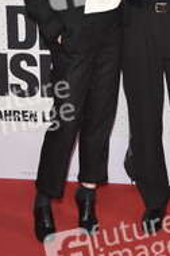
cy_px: 46
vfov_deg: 20.0
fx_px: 718
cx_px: 152
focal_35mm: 101
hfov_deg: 13.4
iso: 2000
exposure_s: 1/250
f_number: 9
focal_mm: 48
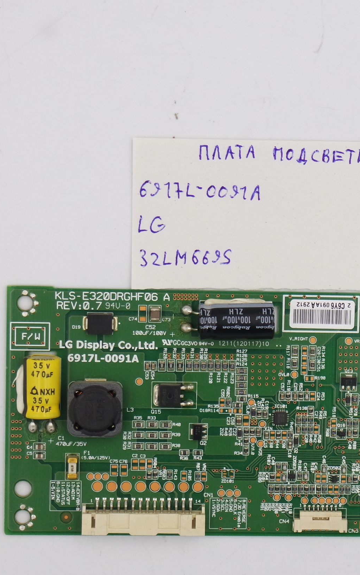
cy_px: 296
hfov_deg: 11.1
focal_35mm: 118
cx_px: 298
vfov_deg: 17.7
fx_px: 1853
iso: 200
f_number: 5.6
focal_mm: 24
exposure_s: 1/125
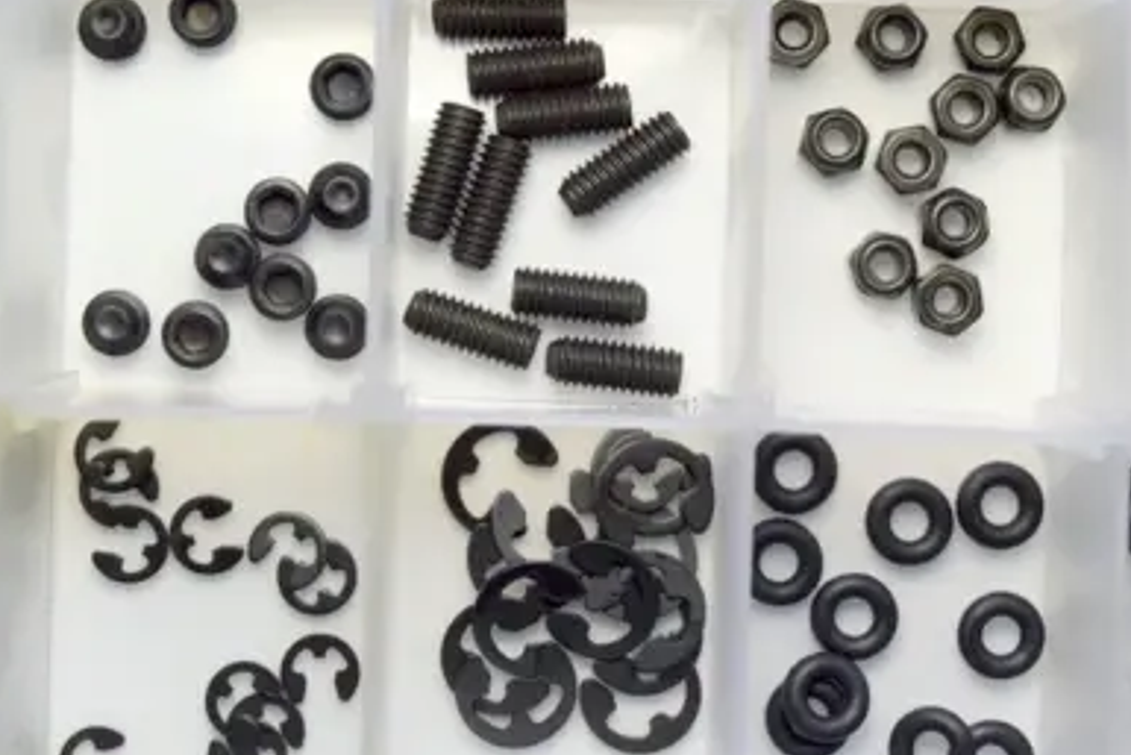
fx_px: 2570
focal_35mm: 82
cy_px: 336
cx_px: 561
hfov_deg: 24.8
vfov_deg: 16.7
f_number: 8
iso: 200
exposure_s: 1/320
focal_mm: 35
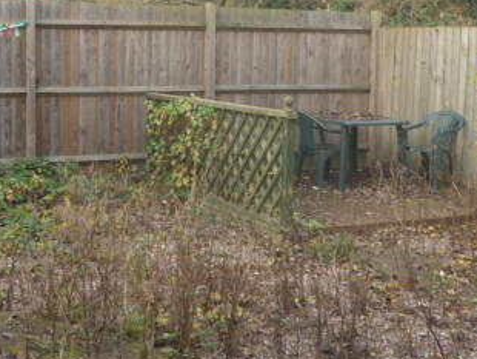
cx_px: 198
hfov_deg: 31.1
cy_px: 136
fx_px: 855
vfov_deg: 23.6
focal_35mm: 62
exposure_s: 1/60
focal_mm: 5.5
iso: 100
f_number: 2.8
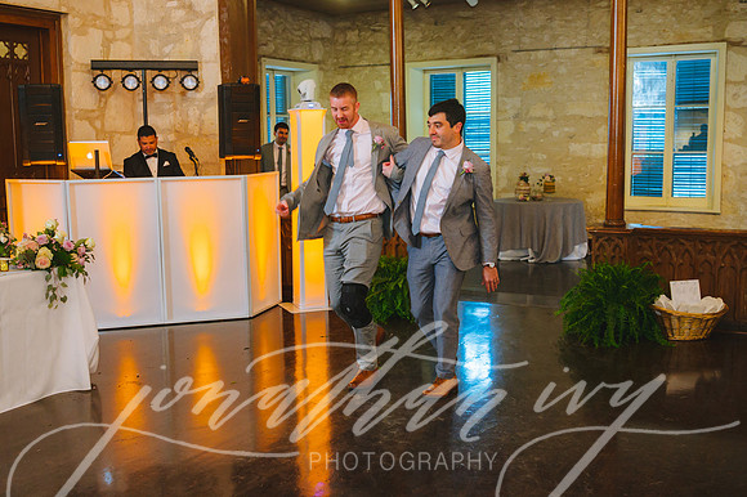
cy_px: 258
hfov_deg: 45.5
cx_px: 370
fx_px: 891
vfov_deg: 31.2
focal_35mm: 43
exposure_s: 1/80
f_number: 2.8
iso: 1600
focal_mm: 31
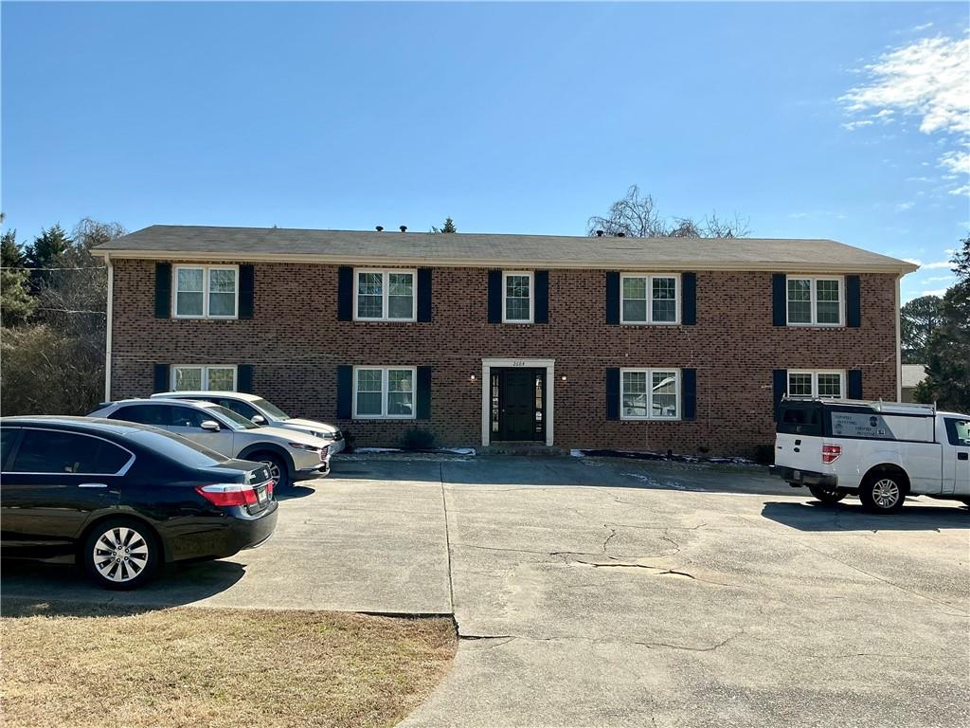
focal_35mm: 29
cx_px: 485
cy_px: 364
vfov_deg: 48.2
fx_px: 813
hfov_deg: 61.7
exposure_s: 1/2538
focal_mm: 3
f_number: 1.8
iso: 25
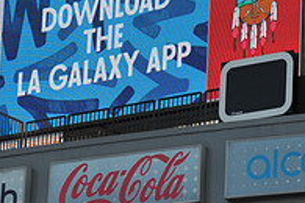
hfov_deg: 6.6
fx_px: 2643
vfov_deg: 4.4
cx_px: 103
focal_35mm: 312
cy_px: -9
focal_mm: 105
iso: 200
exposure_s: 1/320
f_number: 9
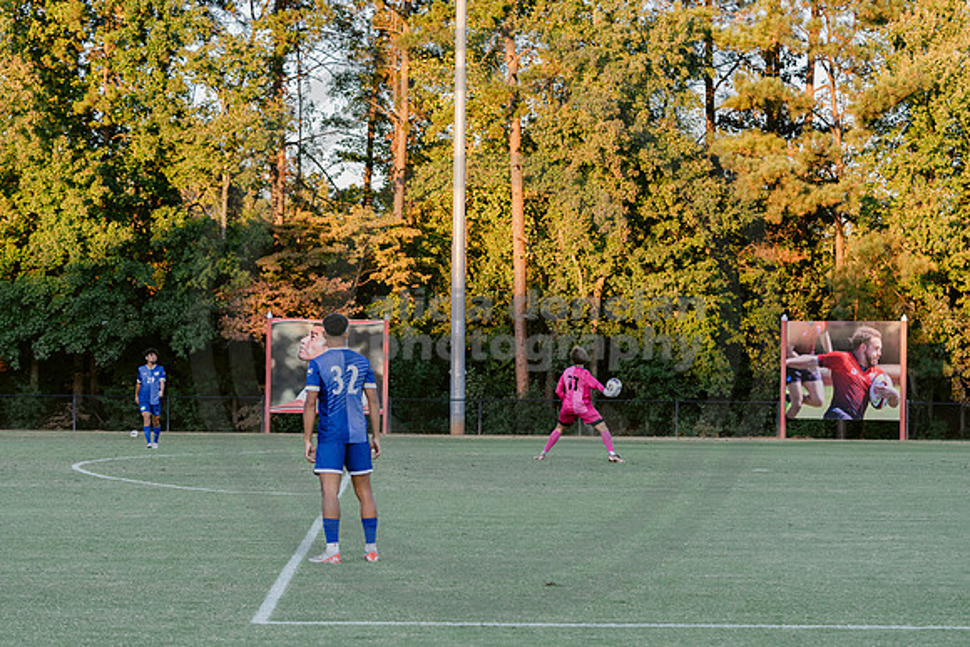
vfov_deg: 15.2
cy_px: 324
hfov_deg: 22.6
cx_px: 485
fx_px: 2425
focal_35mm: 90
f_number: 5
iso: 640
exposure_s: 1/320
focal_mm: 90
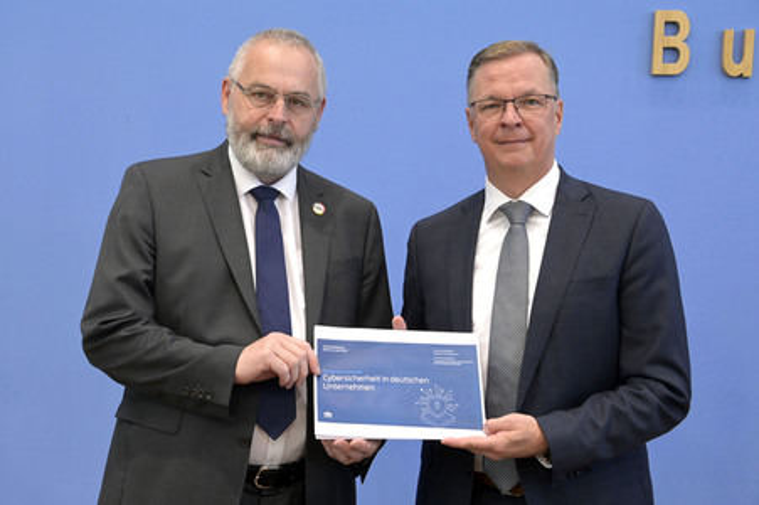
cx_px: 380
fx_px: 1011
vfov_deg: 28.0
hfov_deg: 41.1
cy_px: 252
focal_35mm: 48
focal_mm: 48
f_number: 5.6
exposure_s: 1/400
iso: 4000
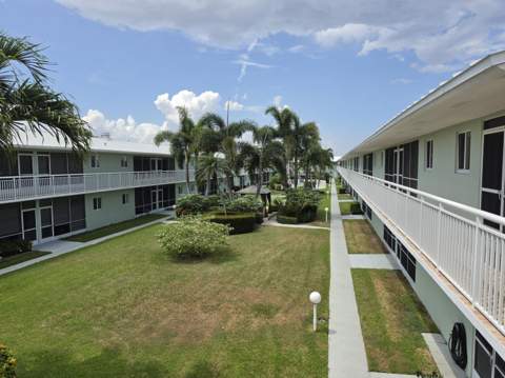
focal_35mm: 23
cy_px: 189
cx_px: 252
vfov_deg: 58.8
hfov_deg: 74.0
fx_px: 335
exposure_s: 1/5955
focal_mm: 6.5
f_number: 1.4
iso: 64
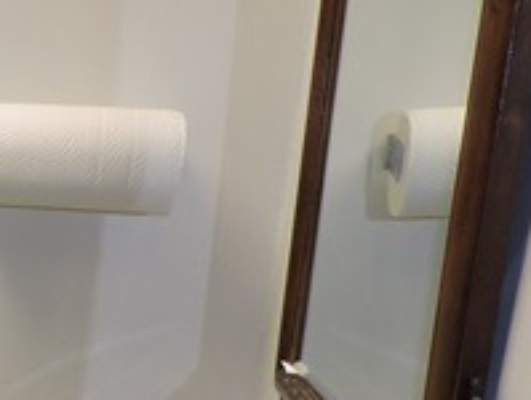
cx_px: -302
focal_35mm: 77
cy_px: 469
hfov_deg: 20.8
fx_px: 1183
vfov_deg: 18.3
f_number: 3
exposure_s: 1/40
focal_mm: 4.3
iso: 180
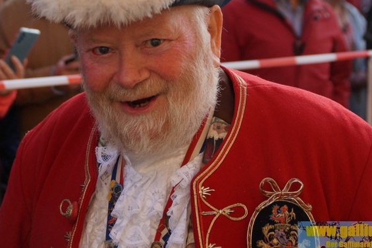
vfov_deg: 11.8
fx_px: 1195
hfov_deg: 17.7
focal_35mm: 116
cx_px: 177
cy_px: 78
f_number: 5
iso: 1250
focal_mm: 55
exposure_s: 1/2000
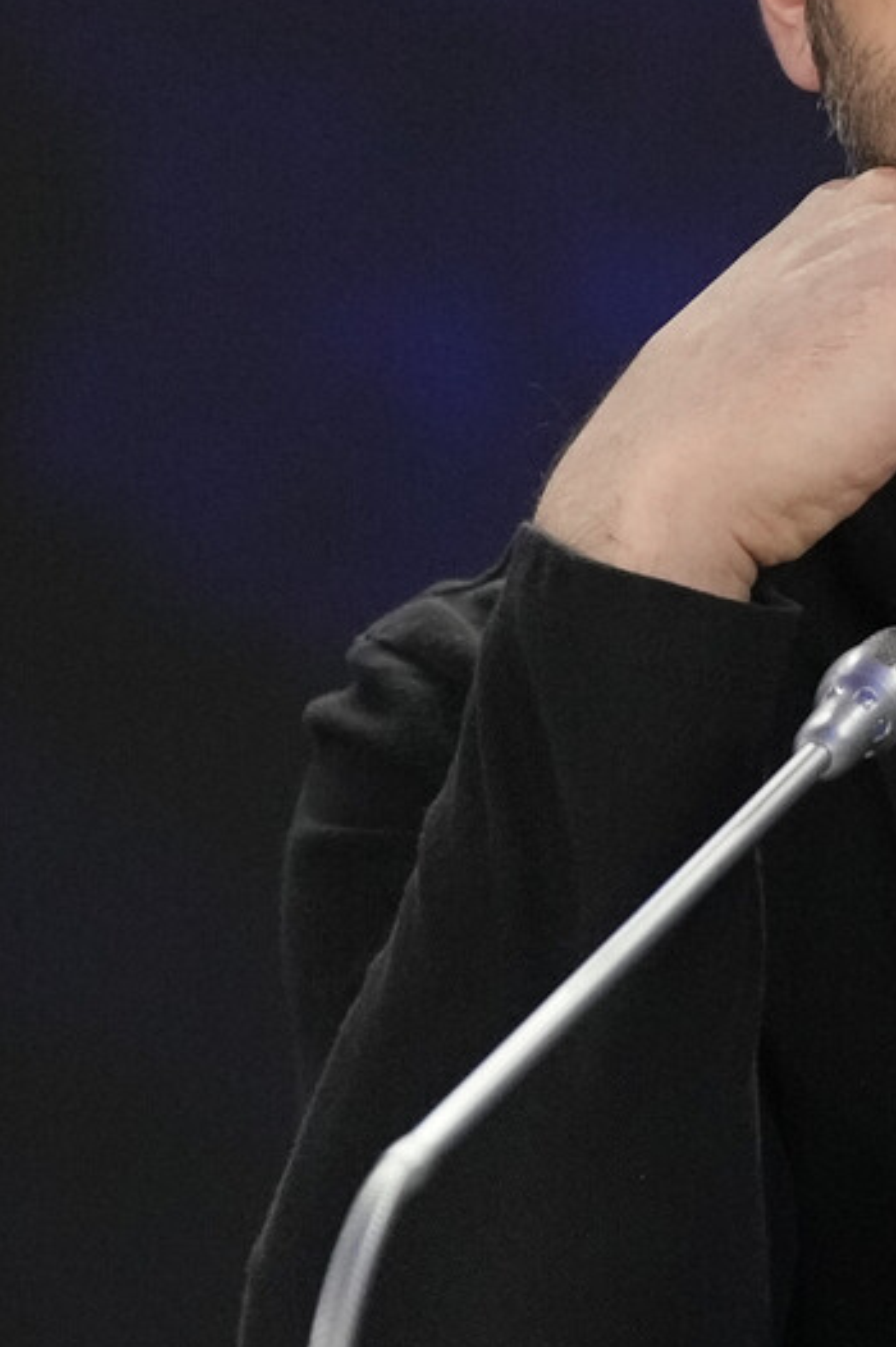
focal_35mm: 609
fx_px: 22764
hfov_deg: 2.3
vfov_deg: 3.4
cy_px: 513
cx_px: 1183
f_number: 2.8
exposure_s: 1/400
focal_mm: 200
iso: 3200
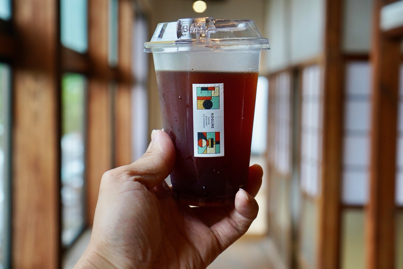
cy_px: 134
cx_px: 202
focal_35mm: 52
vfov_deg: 26.0
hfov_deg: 38.2
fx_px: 582
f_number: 4
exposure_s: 1/160
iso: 500
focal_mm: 35
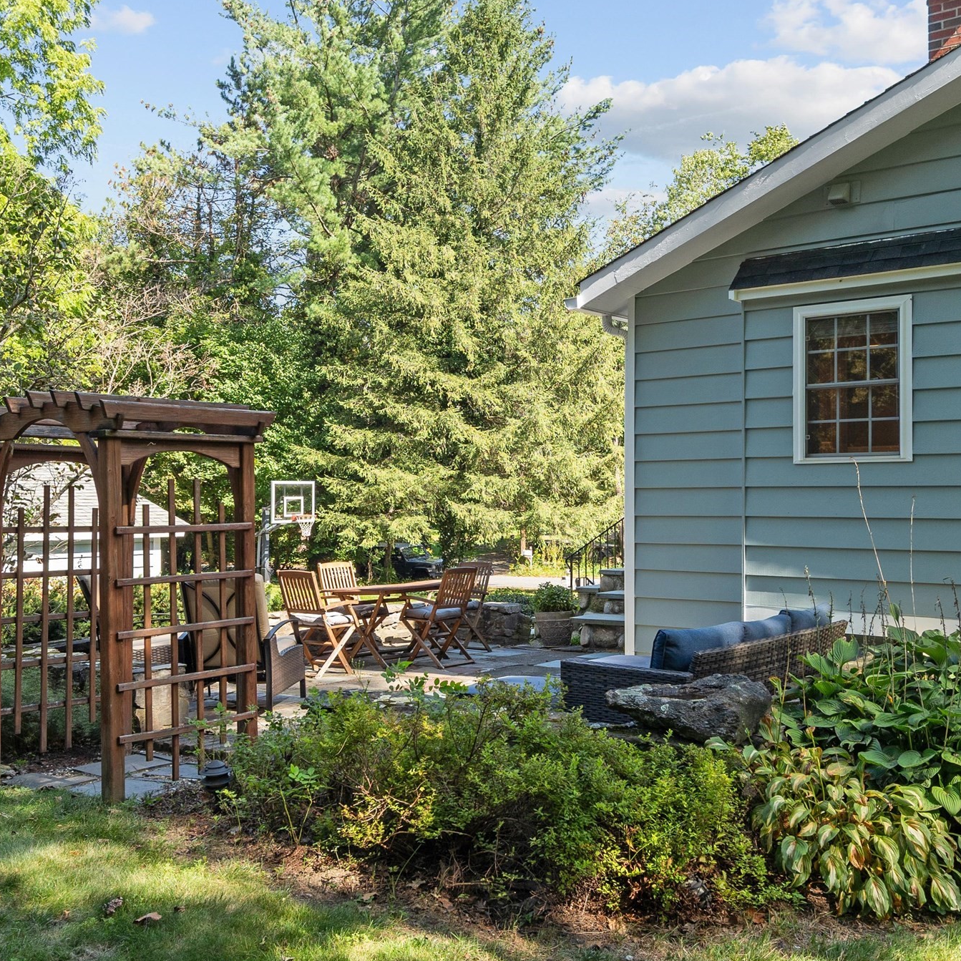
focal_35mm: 35
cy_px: 483
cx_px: 482
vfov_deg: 47.2
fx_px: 1099
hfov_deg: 47.2
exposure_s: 1/125
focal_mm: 18
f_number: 8
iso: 320
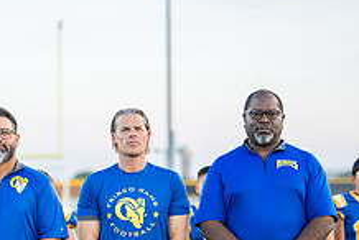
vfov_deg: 9.9
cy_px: 270
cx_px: 76
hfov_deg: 14.9
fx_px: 1368
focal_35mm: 137
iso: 160
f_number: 1.2
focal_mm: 50
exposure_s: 1/640
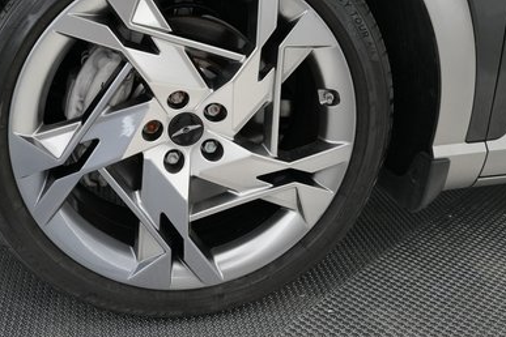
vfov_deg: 30.4
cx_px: 179
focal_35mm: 43
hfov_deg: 44.9
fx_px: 604
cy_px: 68
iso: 3200
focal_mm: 26
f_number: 2.8
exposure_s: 1/250
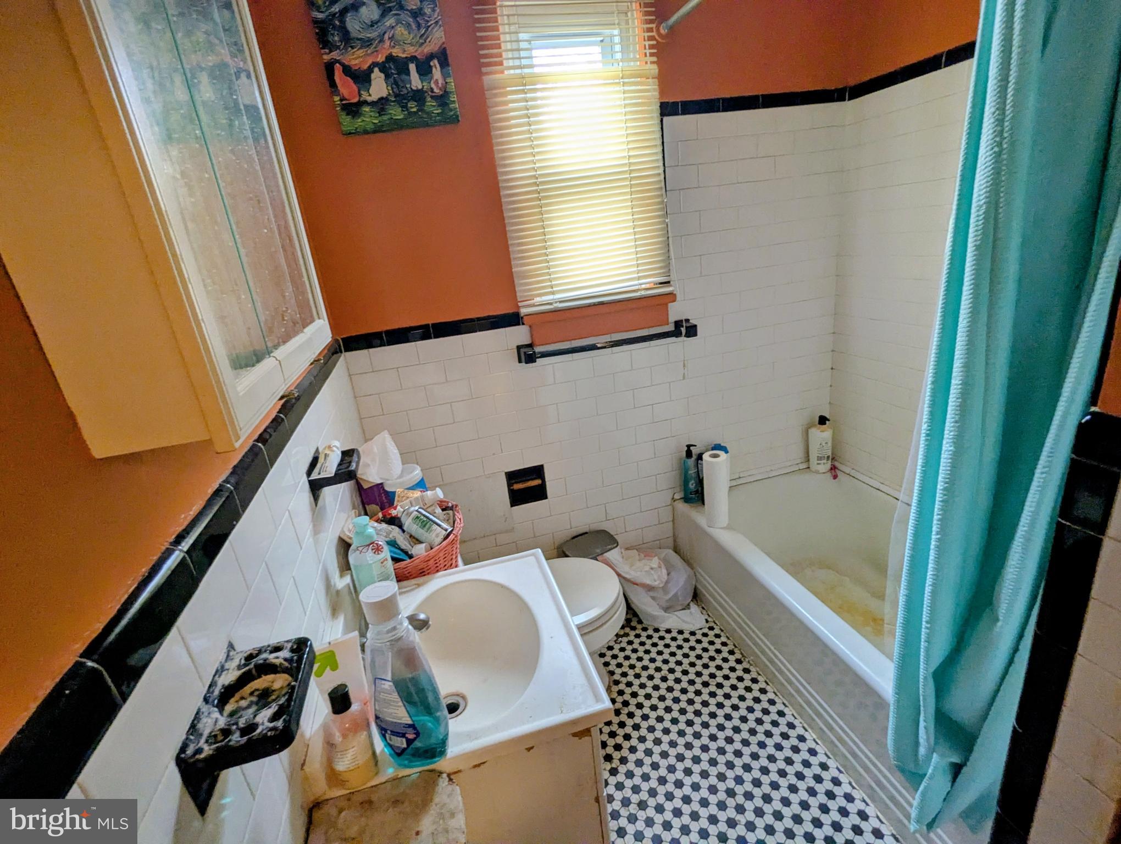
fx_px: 519
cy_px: 422
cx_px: 560
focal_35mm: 16
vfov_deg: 78.2
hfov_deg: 94.4
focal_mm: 2.35
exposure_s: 1/40
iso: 124
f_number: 2.2
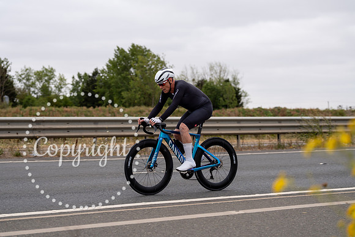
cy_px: 118
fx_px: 690
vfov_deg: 19.5
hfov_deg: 28.8
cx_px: 178
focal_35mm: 70
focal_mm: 70
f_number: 3.5
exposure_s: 1/800
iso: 100
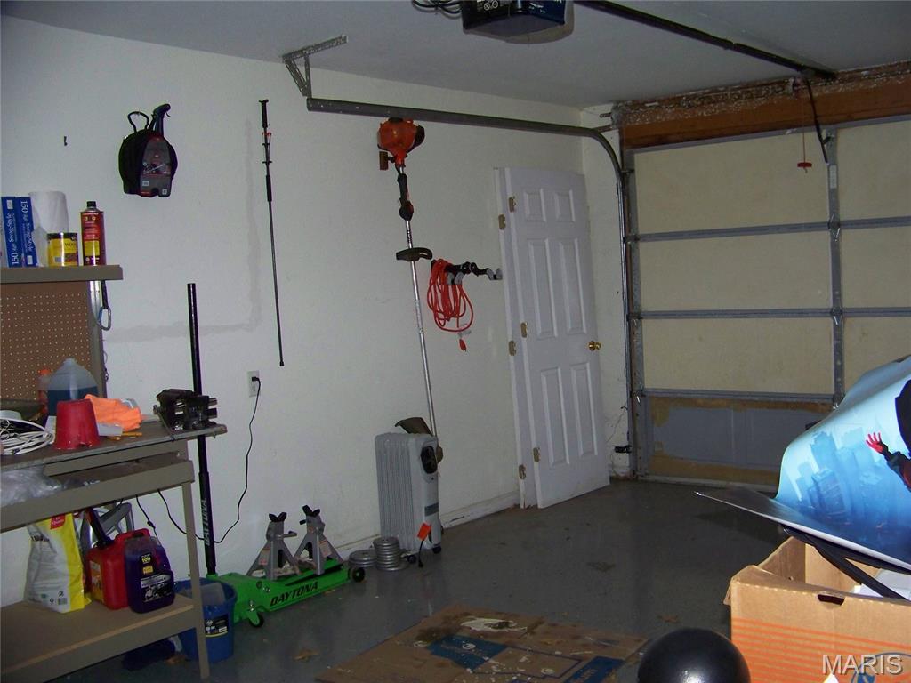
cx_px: 456
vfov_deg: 39.7
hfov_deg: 51.4
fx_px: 947
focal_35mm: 36
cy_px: 342
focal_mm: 5.85
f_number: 2.8
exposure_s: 1/30
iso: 200
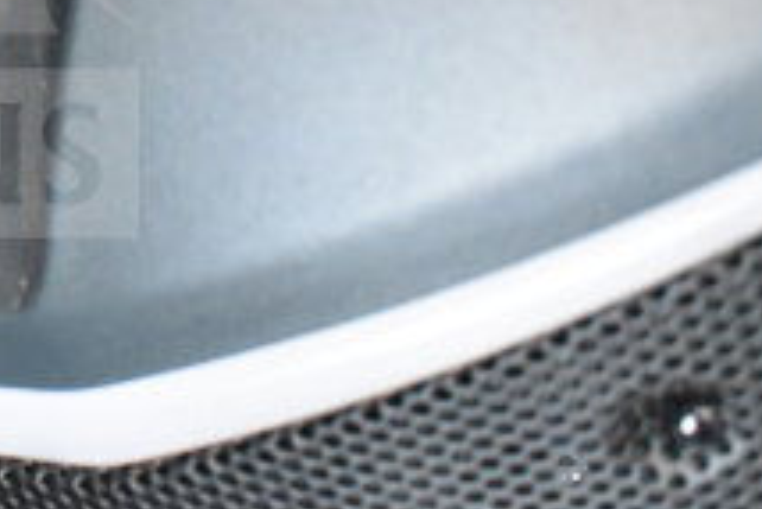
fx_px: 1991
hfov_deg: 19.7
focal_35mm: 94
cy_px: -44
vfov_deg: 14.3
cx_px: -263
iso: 8000
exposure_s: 1/40
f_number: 3.8
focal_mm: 22
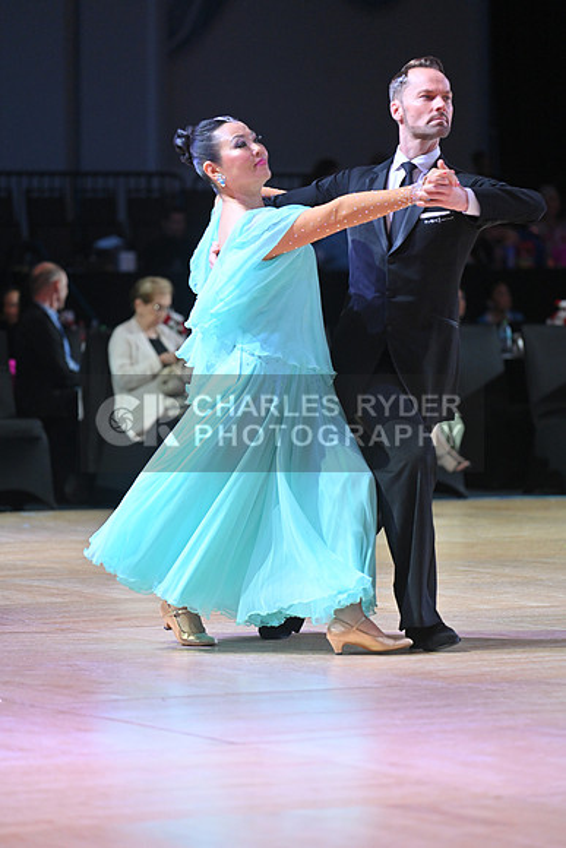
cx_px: 283
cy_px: 424
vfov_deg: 11.7
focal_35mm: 175
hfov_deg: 7.9
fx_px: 4124
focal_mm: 175
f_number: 4
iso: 2000
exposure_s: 1/250
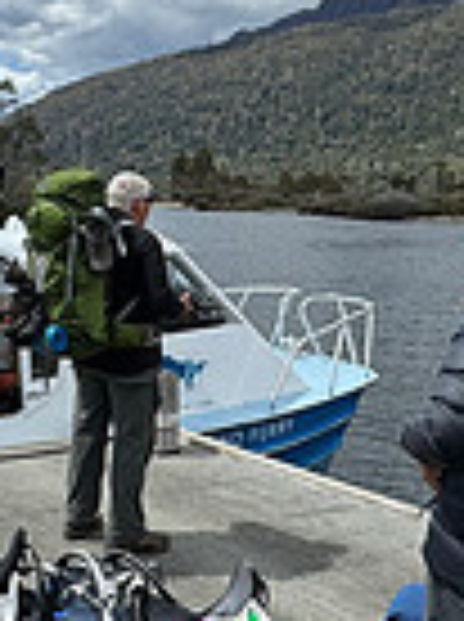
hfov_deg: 23.8
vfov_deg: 32.6
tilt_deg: -0.8
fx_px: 1058
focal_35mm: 59
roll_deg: -0.5
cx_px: 18
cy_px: 227
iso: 50
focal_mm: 2.22
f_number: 2.2
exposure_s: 1/2415
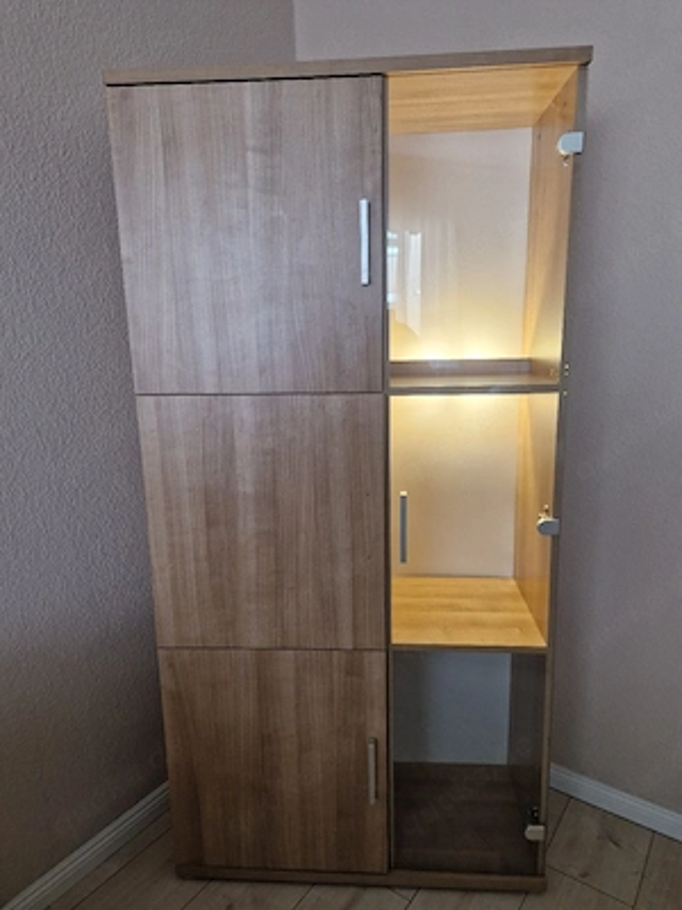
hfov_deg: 58.9
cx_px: 341
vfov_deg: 73.9
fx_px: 604
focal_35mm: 23
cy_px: 455
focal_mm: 5.4
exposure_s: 1/100
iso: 200
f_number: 1.8
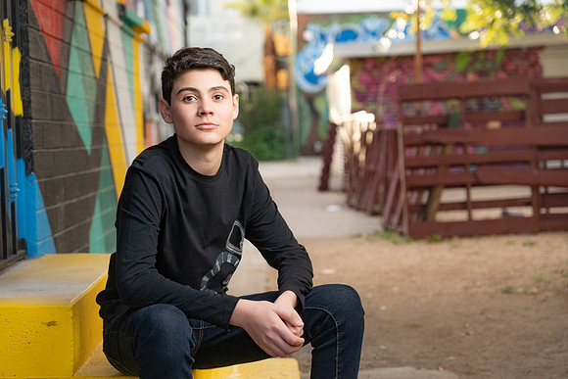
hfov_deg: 26.0
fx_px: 1231
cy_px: 190
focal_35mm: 78
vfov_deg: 17.5
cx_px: 284
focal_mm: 78
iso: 250
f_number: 4
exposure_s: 1/250
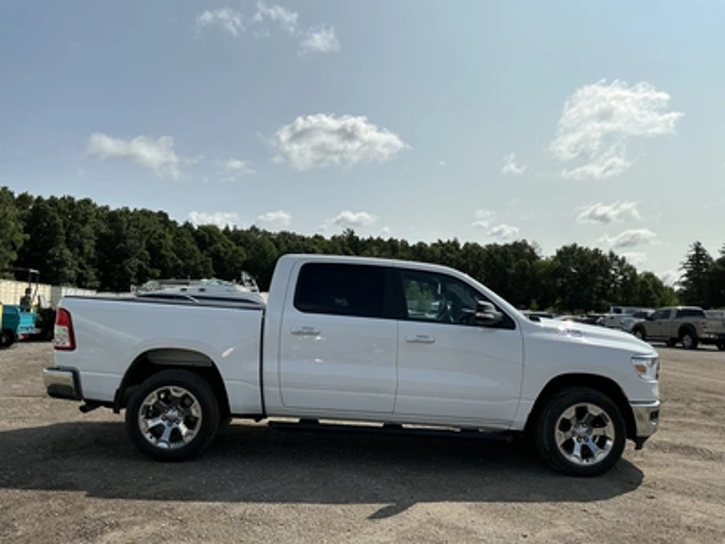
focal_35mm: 28
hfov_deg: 63.4
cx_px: 362
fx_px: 586
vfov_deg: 49.7
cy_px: 272
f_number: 1.8
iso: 25
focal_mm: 3
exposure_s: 1/4405
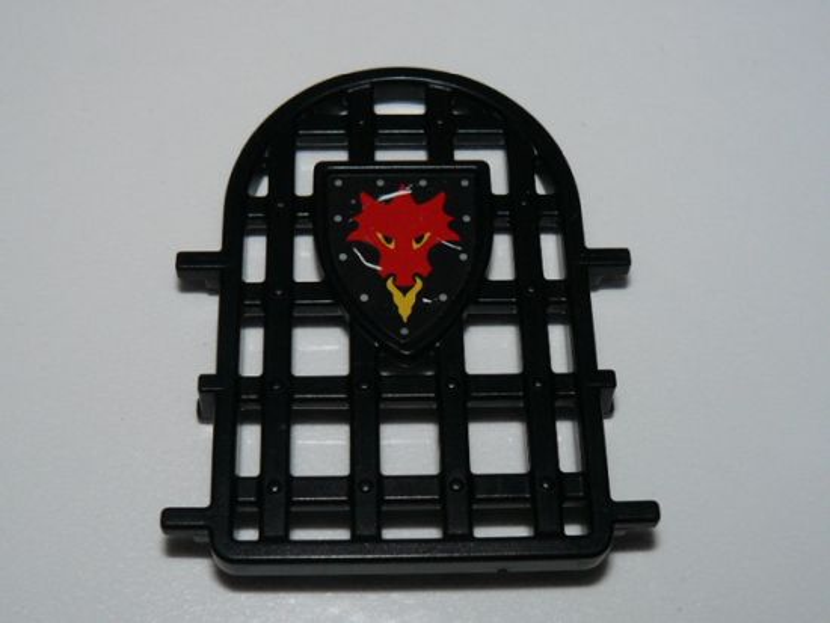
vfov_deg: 27.1
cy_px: 312
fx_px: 1295
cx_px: 415
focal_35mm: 54
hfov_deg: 35.5
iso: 100
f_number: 4
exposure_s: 1/30
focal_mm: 6
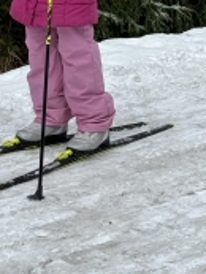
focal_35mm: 166
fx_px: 1316
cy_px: 13
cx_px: -51
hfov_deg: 8.8
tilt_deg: -11.1
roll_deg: -1.3
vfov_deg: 11.8
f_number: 1.78
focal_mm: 6.86
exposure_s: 1/1637
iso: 64
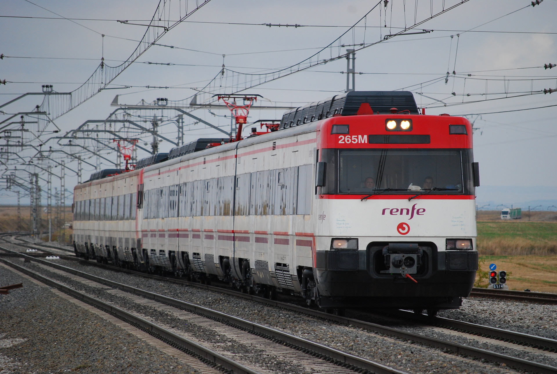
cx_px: 278
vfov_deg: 4.6
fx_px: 4651
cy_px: 187
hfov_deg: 6.9
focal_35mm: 300
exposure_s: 1/1000
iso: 400
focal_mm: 200
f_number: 5.6
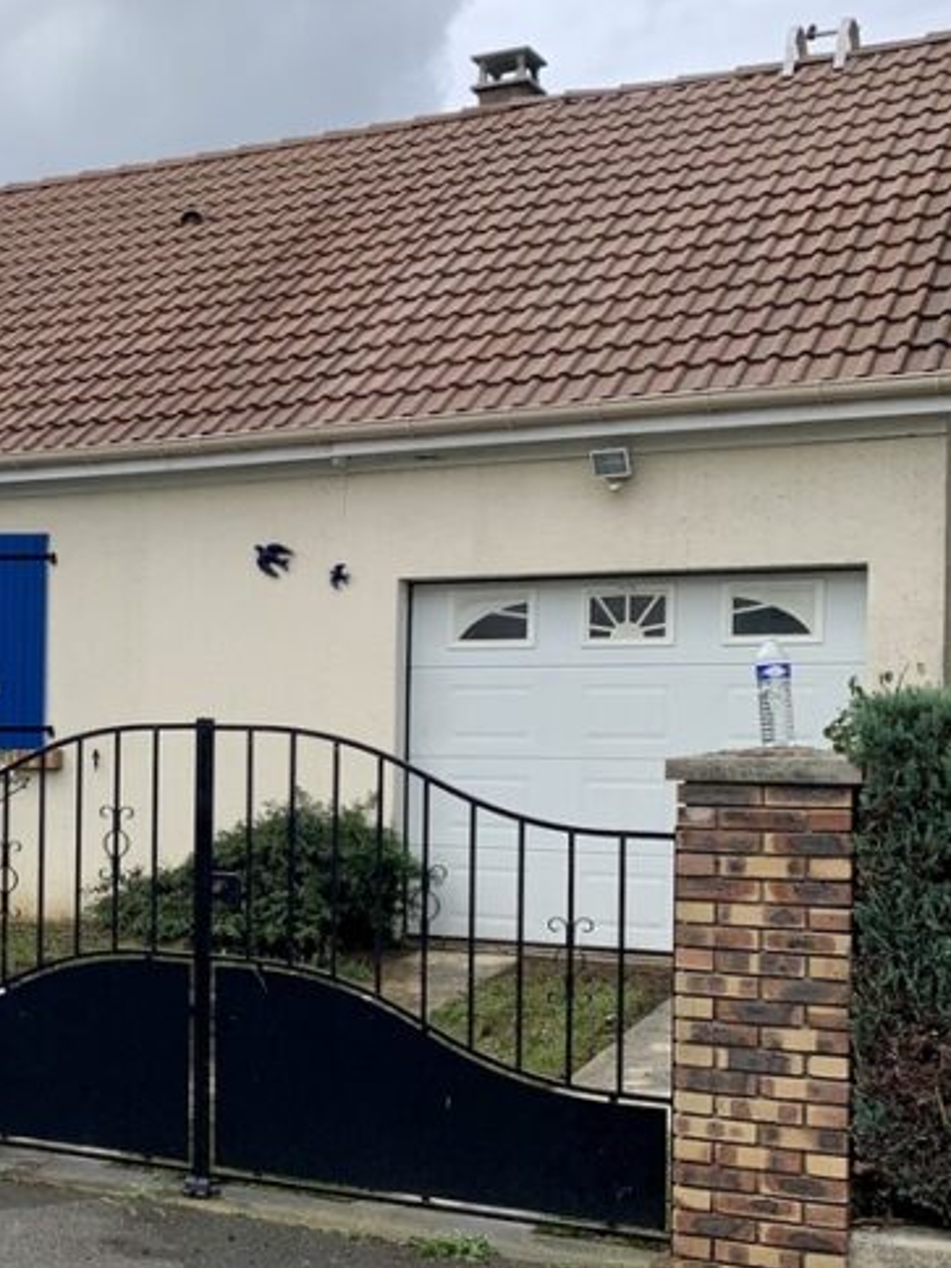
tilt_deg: +0.0
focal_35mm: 55
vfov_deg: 34.8
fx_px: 2015
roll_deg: -1.0
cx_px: -26
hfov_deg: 25.1
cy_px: 768
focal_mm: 4.25
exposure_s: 1/2994
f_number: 1.8
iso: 25
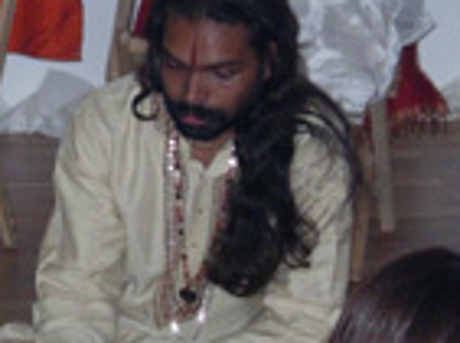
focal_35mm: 256
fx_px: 3393
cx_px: 49
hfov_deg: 7.7
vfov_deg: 5.8
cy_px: 77
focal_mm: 14.9
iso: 200
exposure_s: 1/161
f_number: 3.7
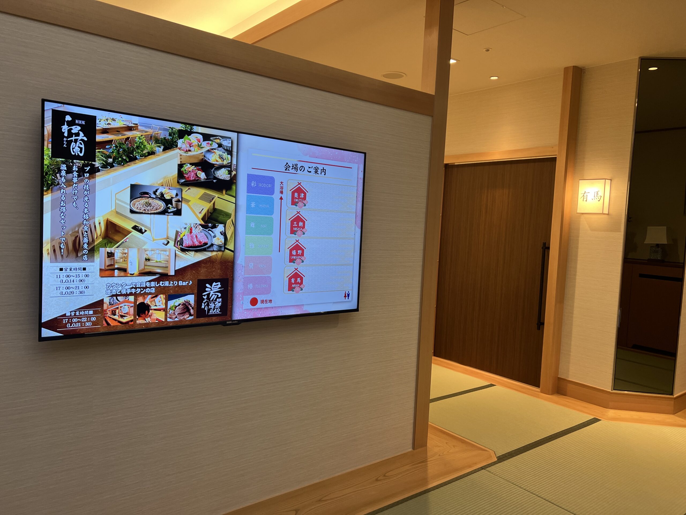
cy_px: 258
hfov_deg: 67.3
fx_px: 515
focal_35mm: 26
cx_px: 343
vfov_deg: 53.1
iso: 80
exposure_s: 1/100
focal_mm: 5.7
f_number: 1.5
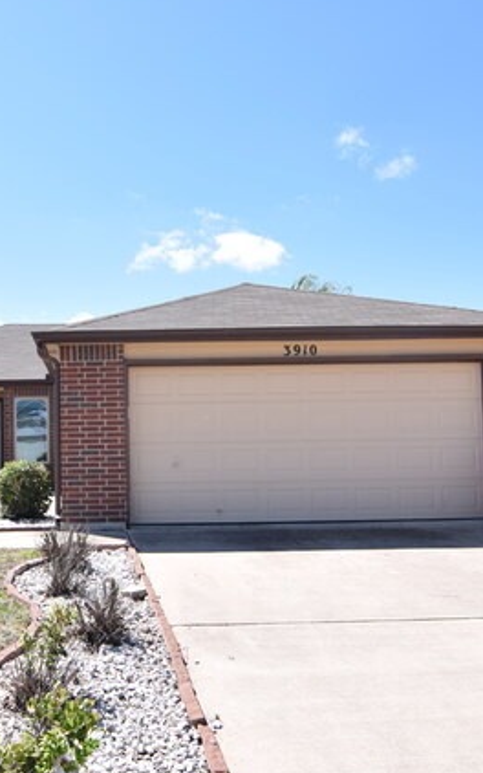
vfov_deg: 63.0
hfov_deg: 40.1
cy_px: 401
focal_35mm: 30
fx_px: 629
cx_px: 90
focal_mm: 11
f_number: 7.1
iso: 100
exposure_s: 1/250
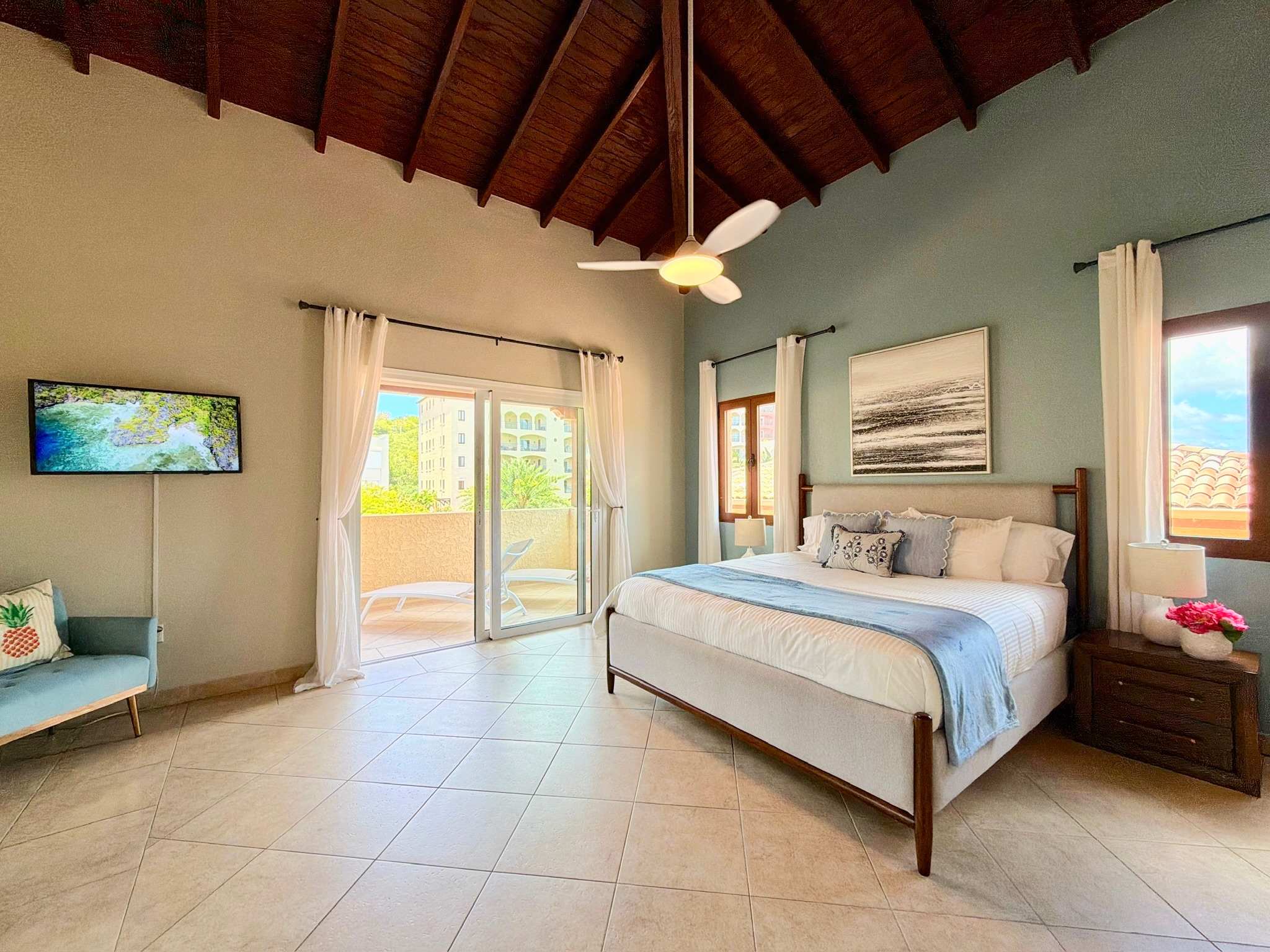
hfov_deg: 102.1
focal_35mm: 14
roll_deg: +0.4
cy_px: 476
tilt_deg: +0.4
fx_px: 514
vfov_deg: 85.7
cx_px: 635
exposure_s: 1/121
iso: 100
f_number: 2.2
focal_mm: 2.22
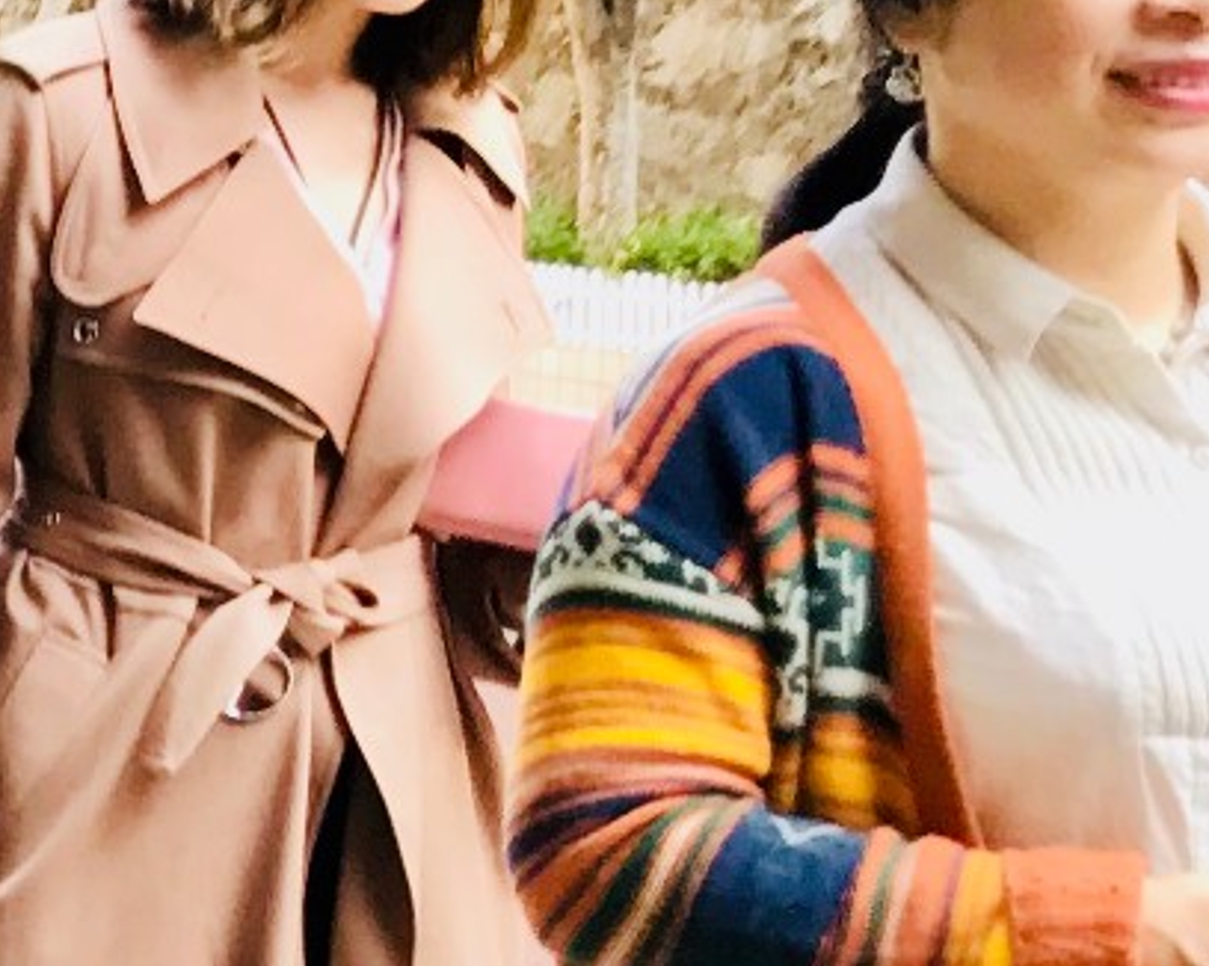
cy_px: 631
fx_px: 4792
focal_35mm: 134
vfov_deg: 11.5
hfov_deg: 11.8
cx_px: -1659
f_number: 1.8
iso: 32
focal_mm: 3.99
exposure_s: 1/100
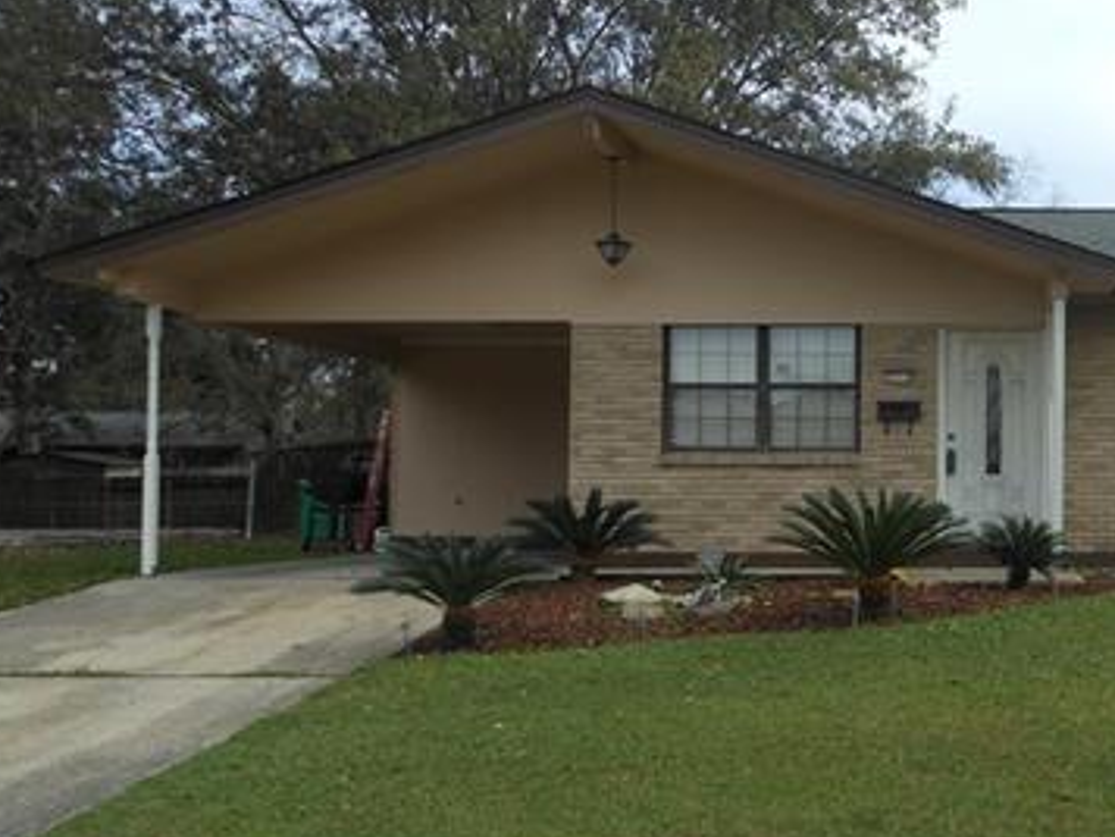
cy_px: 379
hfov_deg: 39.7
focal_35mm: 45
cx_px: 952
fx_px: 1449
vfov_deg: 32.2
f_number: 3.2
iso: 80
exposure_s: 1/640
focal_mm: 4.5
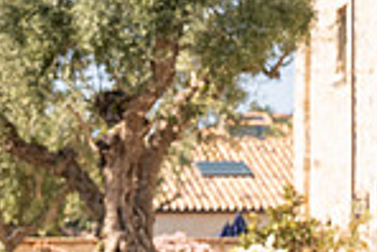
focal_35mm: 275
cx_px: -313
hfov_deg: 7.3
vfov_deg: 4.9
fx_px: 2883
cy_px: 490
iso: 200
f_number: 4.5
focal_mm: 70
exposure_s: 1/800
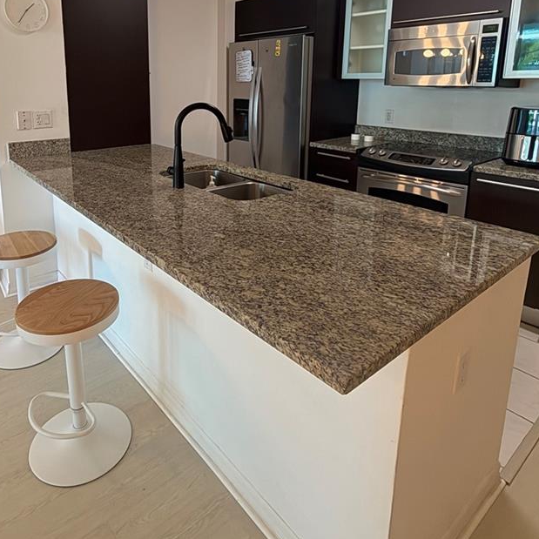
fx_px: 423
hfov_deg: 64.4
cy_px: 165
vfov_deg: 62.8
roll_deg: -0.5
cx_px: 215
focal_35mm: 24
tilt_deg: -10.4
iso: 320
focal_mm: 2.22
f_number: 2.2
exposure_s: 1/40
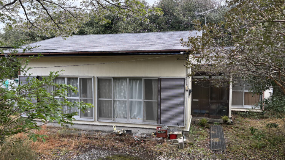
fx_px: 219
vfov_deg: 40.2
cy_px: 85
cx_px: 145
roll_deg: -0.1
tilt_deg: -4.4
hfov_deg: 66.1
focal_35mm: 29
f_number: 1.6
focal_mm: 5.96
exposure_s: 1/250
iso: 64
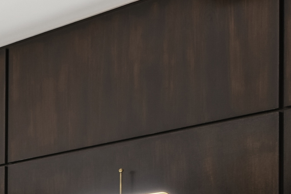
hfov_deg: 13.1
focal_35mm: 99
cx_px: -472
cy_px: 338
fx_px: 800
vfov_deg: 12.7
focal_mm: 17
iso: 400
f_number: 8
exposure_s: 1/2
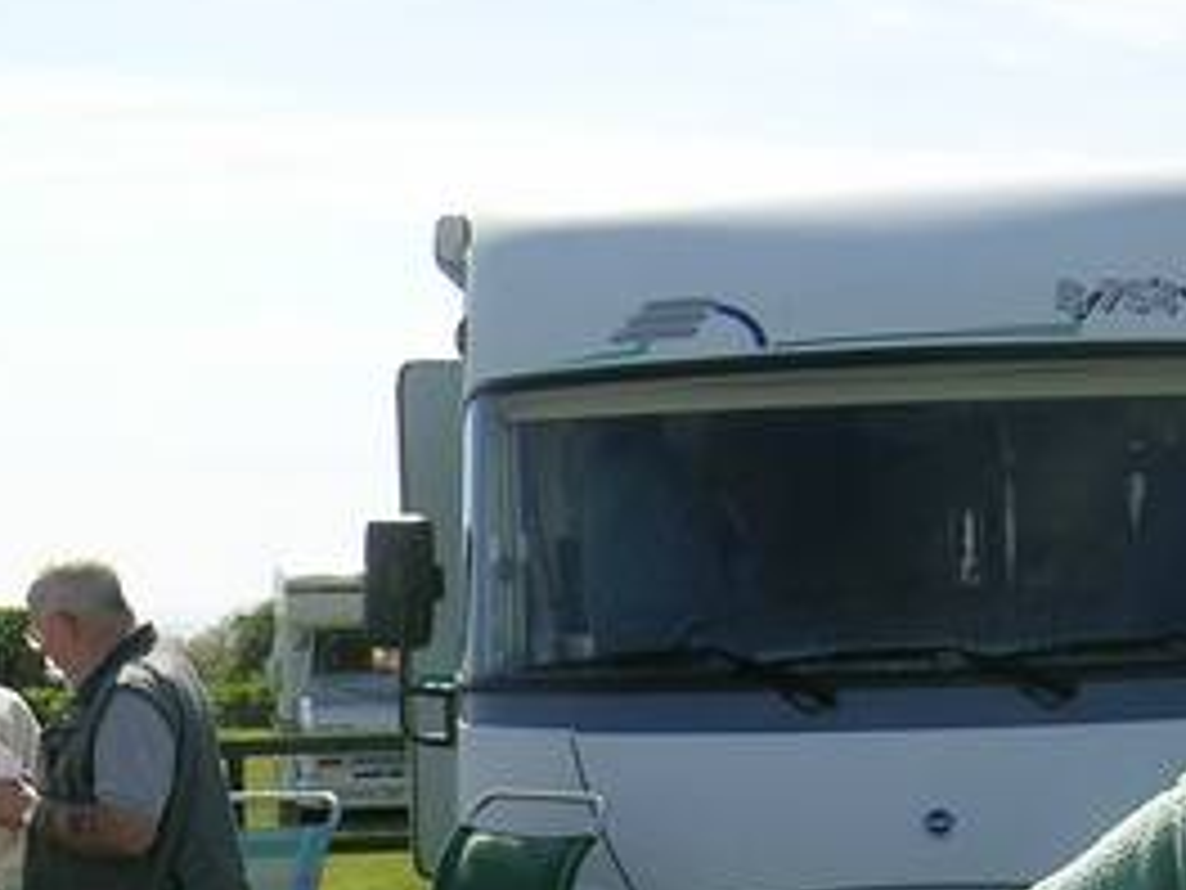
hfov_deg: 22.3
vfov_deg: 16.8
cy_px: 975
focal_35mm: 85
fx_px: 2912
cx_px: 45
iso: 50
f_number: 4.8
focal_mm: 5.4
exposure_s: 1/397
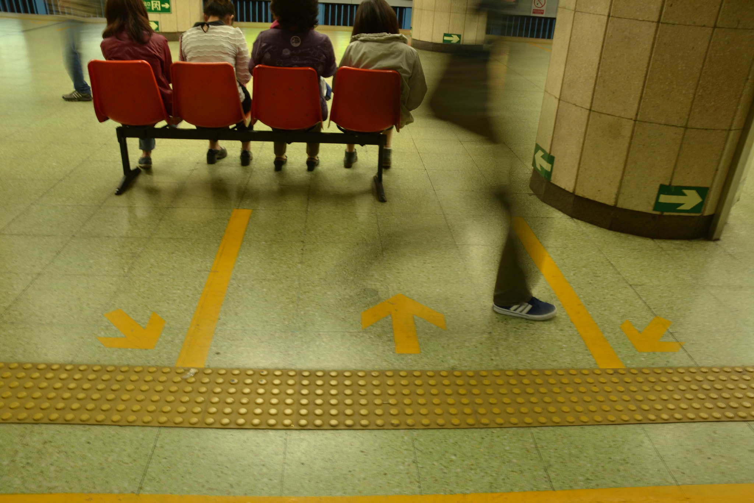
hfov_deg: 67.4
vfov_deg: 47.9
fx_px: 565
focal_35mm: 27
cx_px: 377
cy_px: 252
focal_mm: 18
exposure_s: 1/5
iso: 400
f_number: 9
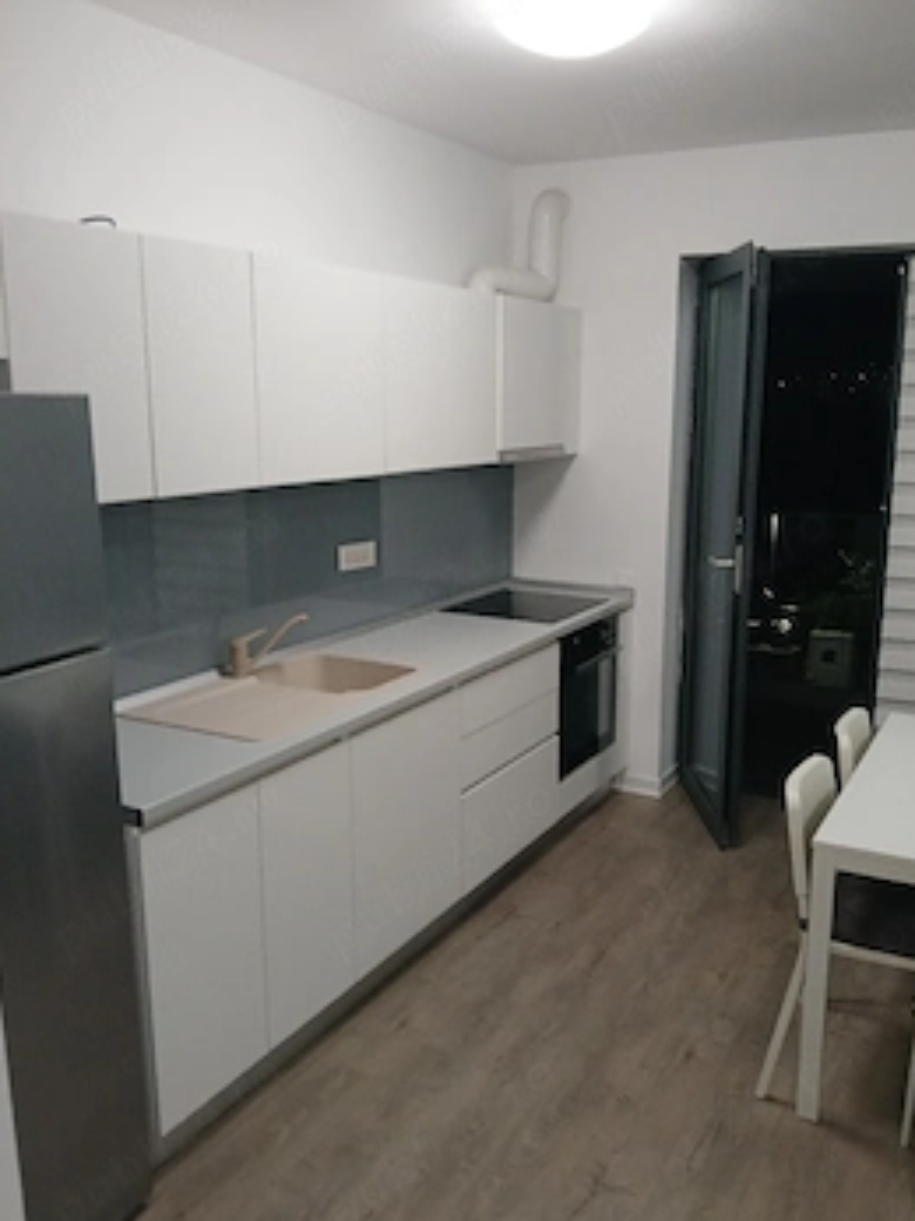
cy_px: 637
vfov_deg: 60.0
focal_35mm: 30
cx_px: 510
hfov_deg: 46.7
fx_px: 1058
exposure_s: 1/50.3
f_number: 1.8
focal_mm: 3.98
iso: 160
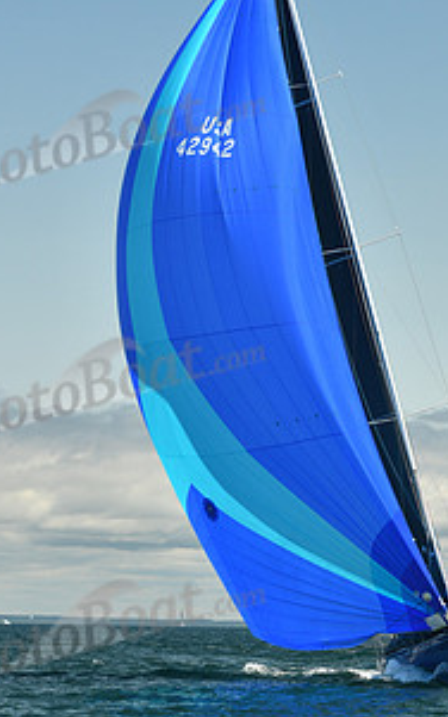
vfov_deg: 11.6
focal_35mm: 181
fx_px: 3538
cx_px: 390
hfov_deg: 7.2
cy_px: 231
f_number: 6.3
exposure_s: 1/640
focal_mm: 92
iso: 320
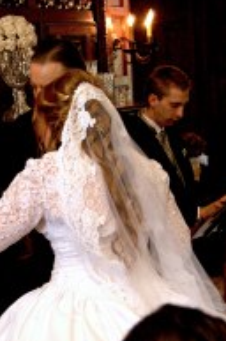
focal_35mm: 87
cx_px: 5
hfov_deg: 15.4
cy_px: 212
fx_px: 822
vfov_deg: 23.4
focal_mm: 28
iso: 200
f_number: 4.5
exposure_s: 1/60
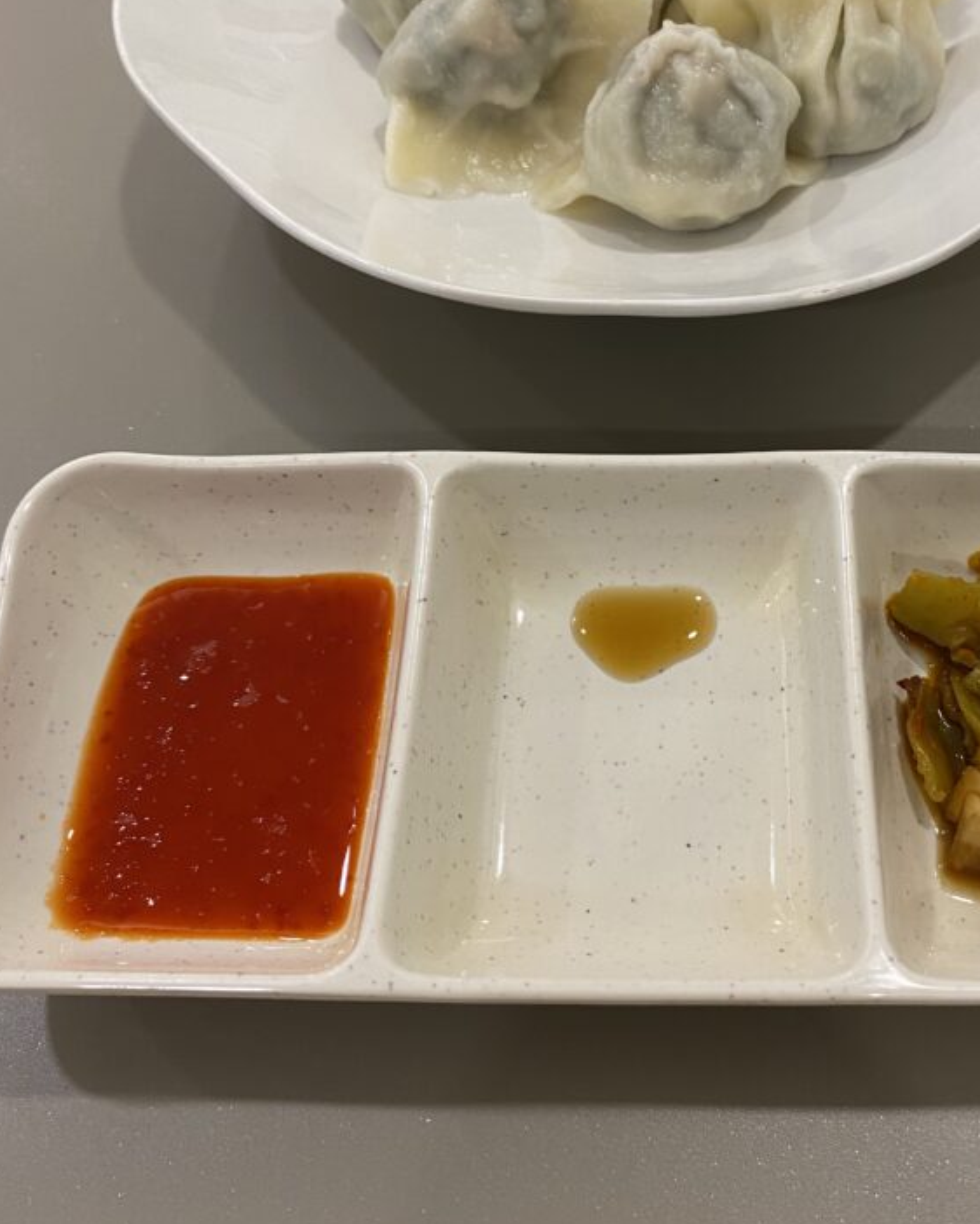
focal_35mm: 37
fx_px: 1341
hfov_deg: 39.6
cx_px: 659
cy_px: 481
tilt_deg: -55.8
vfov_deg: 48.7
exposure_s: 1/50
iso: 100
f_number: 1.8
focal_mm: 4.25
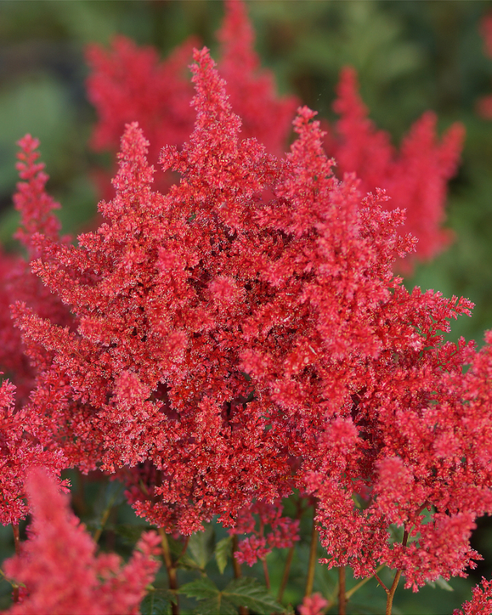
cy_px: 308
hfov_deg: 7.3
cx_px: 249
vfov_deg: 9.1
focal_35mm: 212
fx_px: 3861
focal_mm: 100
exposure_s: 1/160
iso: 100
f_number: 2.8
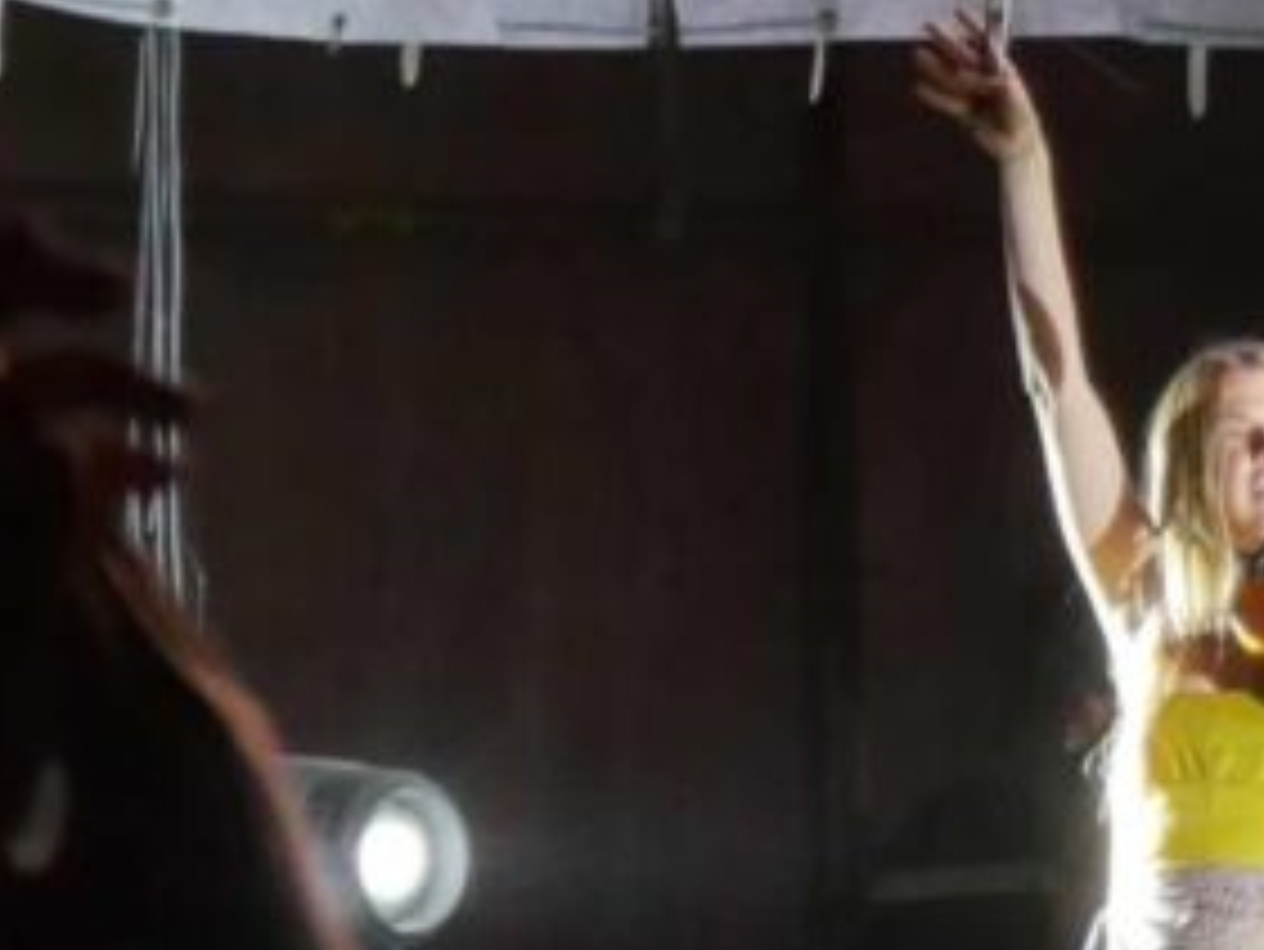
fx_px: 26192
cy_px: -538
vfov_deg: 2.1
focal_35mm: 717
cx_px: 3707
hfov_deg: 2.7
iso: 1000
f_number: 5.2
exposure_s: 1/125
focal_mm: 56
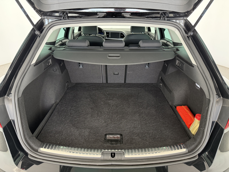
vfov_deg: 56.8
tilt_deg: -25.3
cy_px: 86
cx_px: 114
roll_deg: -0.7
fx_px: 159
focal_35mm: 24
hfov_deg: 71.6
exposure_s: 1/67
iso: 200
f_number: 1.78
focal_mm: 6.76
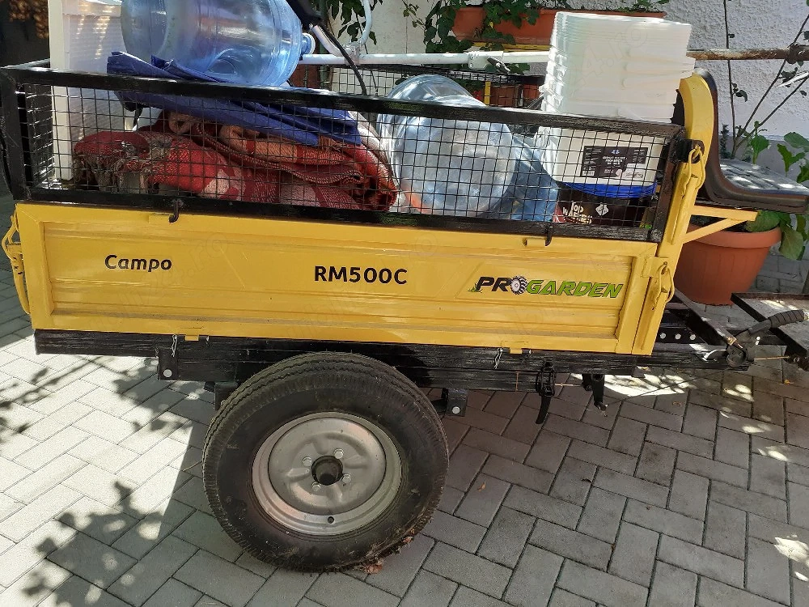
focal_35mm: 27
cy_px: 304
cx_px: 404
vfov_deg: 51.4
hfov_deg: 65.3
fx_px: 631
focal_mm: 3.6
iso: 40
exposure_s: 1/227
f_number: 1.9
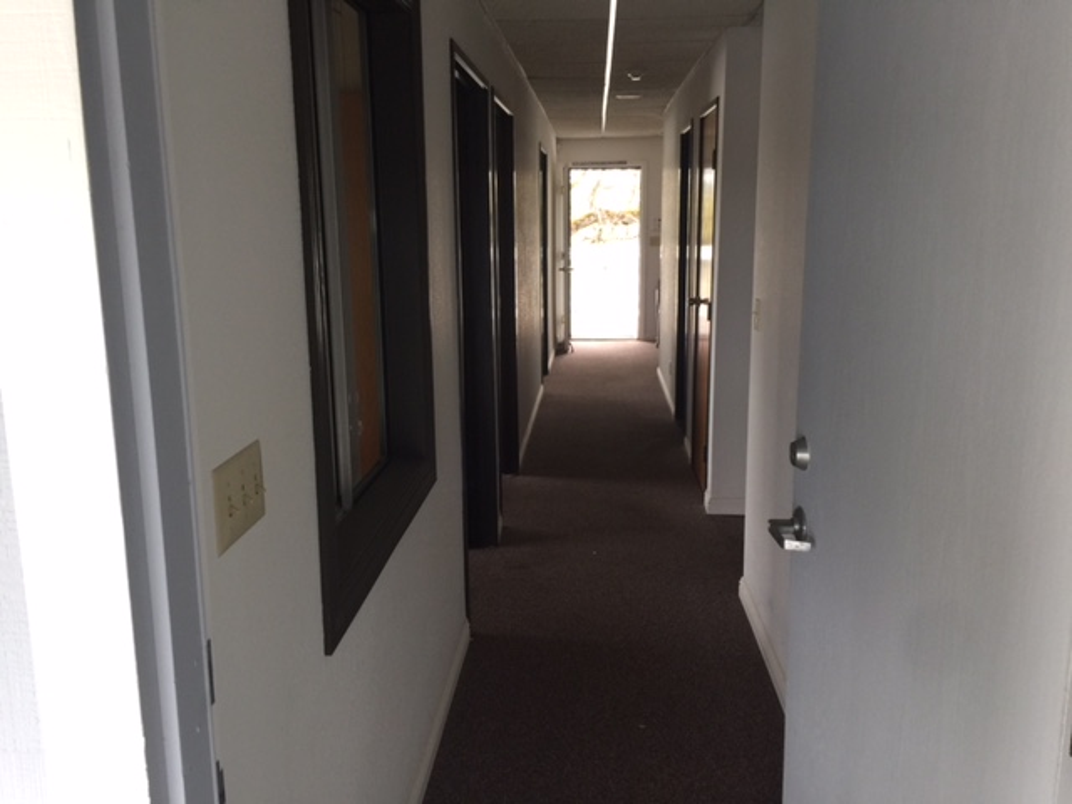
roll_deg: -0.1
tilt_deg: -9.7
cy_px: 402
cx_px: 536
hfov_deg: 61.7
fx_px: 898
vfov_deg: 48.2
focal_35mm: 29
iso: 40
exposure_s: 1/30
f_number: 2.2
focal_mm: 4.15
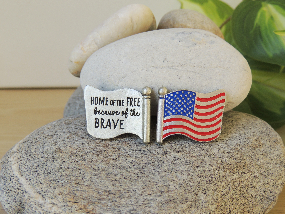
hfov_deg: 39.7
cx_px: 143
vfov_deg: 30.3
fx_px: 395
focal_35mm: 48
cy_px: 107
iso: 100
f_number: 3.5
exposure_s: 1/50
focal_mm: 8.3
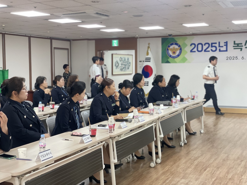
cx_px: 124
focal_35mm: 52
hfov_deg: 36.8
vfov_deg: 28.0
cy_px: 92
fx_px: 371
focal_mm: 6
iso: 200
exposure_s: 1/120
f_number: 2
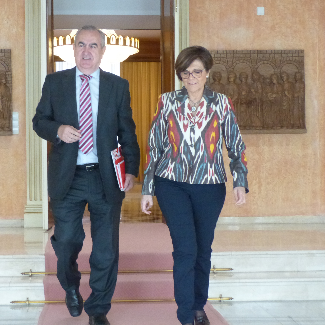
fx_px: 797
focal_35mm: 75
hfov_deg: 23.0
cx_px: 125
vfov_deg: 23.1
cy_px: 161
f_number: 2.8
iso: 800
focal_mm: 11.4
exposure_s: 1/160
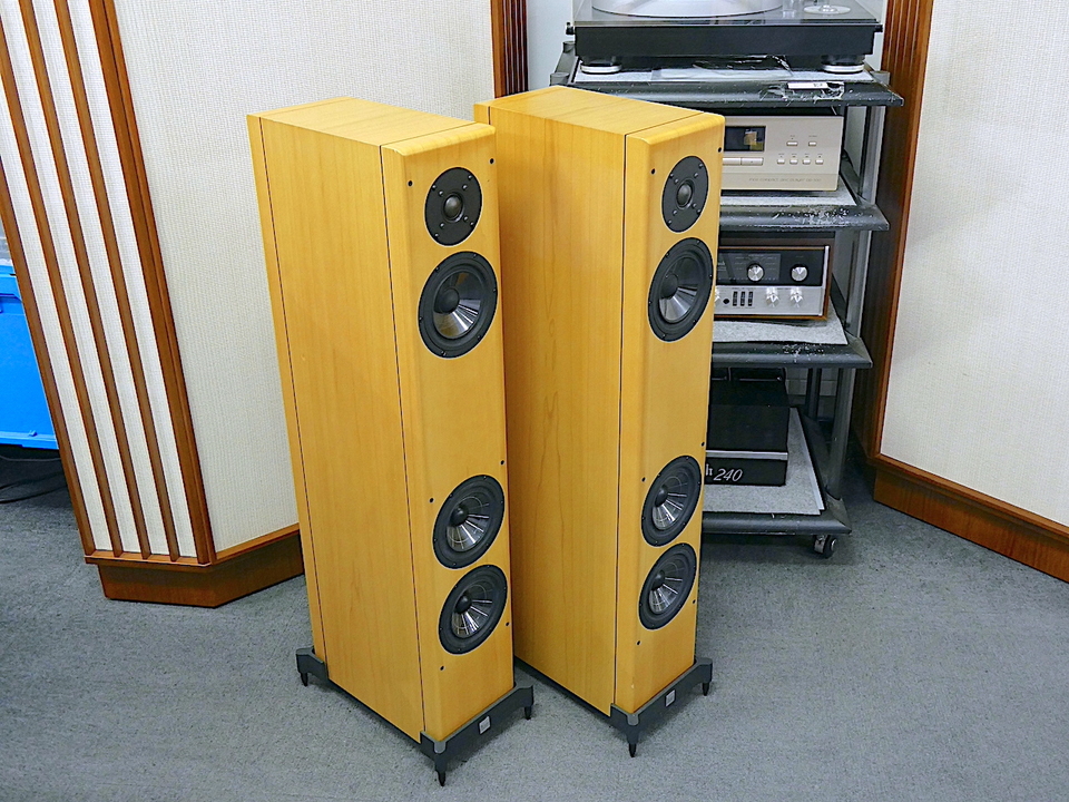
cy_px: 401
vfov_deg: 40.7
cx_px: 534
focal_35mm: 35
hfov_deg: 52.6
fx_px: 1081
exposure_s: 1/6
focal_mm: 6.3
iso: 200
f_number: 3.7
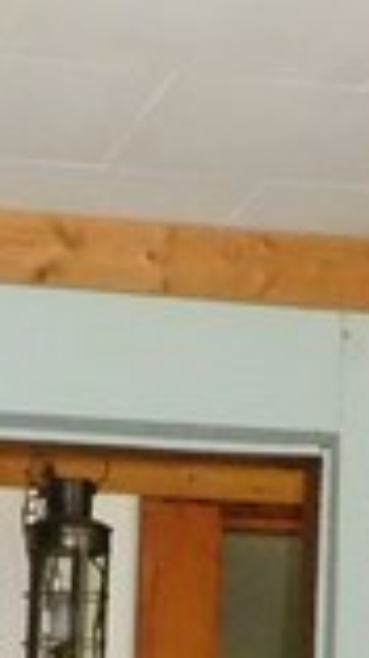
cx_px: 29
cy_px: 1299
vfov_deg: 11.0
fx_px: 3105
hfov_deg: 6.8
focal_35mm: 178
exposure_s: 1/30
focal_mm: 4.5
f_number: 3.4
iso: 640
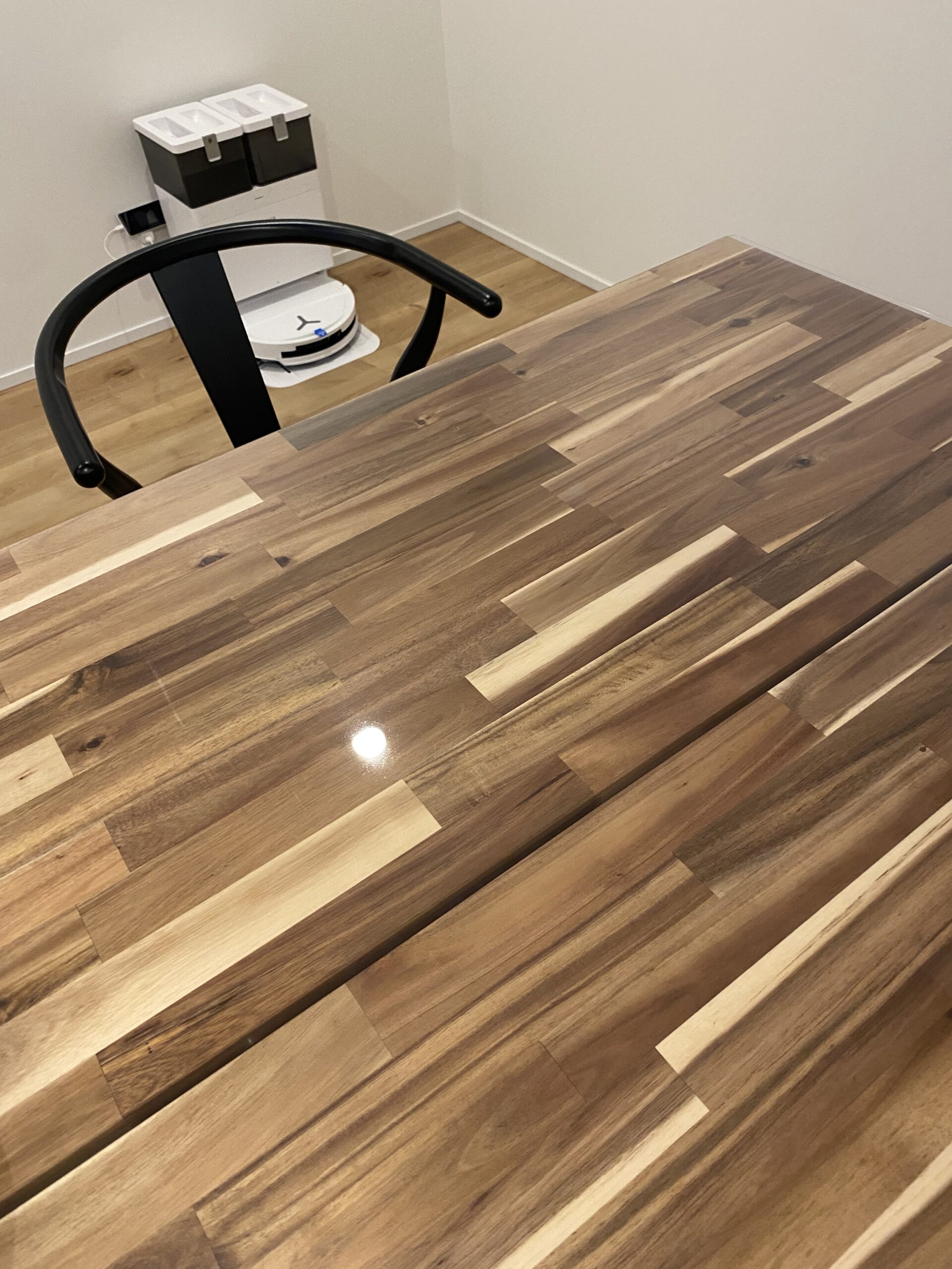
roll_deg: +6.4
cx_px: 476
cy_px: 634
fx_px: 953
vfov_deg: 67.3
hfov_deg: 53.1
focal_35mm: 26
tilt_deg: -43.3
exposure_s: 1/60
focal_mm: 4.25
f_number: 1.8
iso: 250
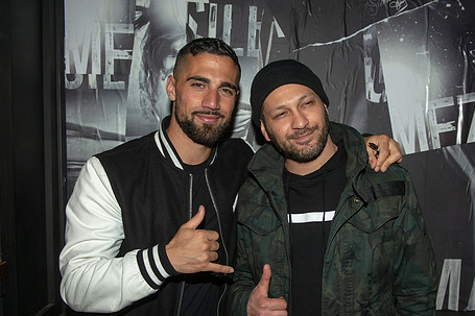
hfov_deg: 51.7
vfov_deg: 35.7
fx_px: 488
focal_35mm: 37
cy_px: 196
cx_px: 278
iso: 320
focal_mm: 29
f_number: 5
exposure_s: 1/160
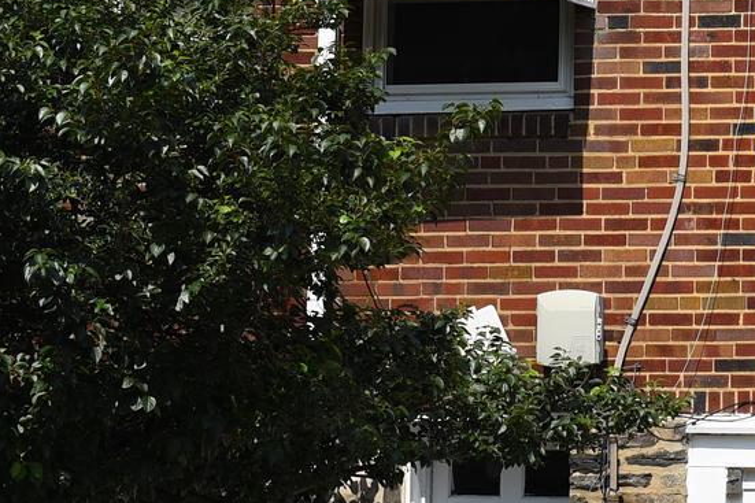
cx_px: 1029
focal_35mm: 186
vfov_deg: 7.3
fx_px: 3899
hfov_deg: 10.8
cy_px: -71
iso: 100
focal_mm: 50
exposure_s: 1/800
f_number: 5.6
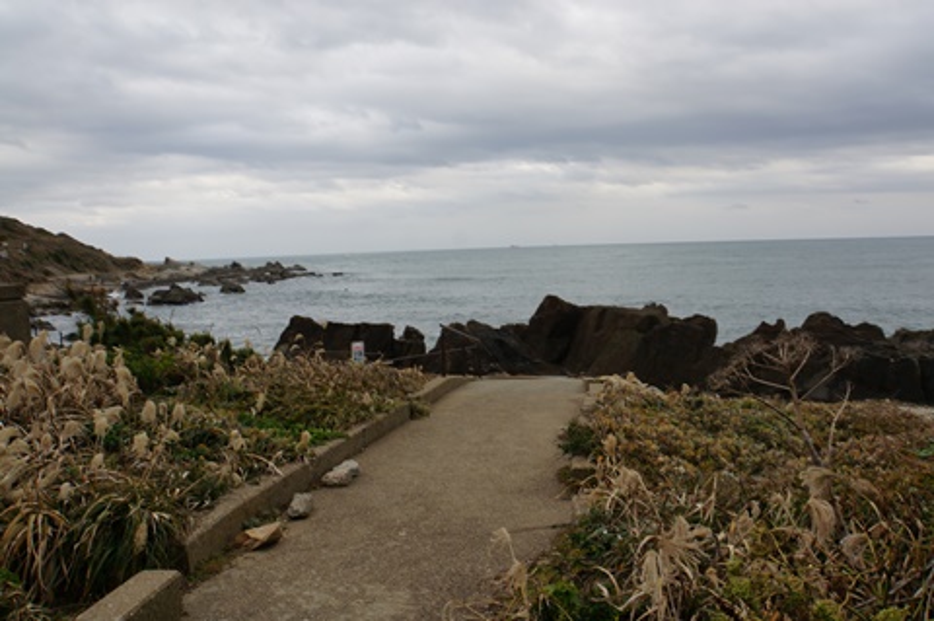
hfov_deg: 67.4
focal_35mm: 27
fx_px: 700
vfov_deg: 47.8
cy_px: 310
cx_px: 467
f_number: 9
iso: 100
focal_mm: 18
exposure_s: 1/60
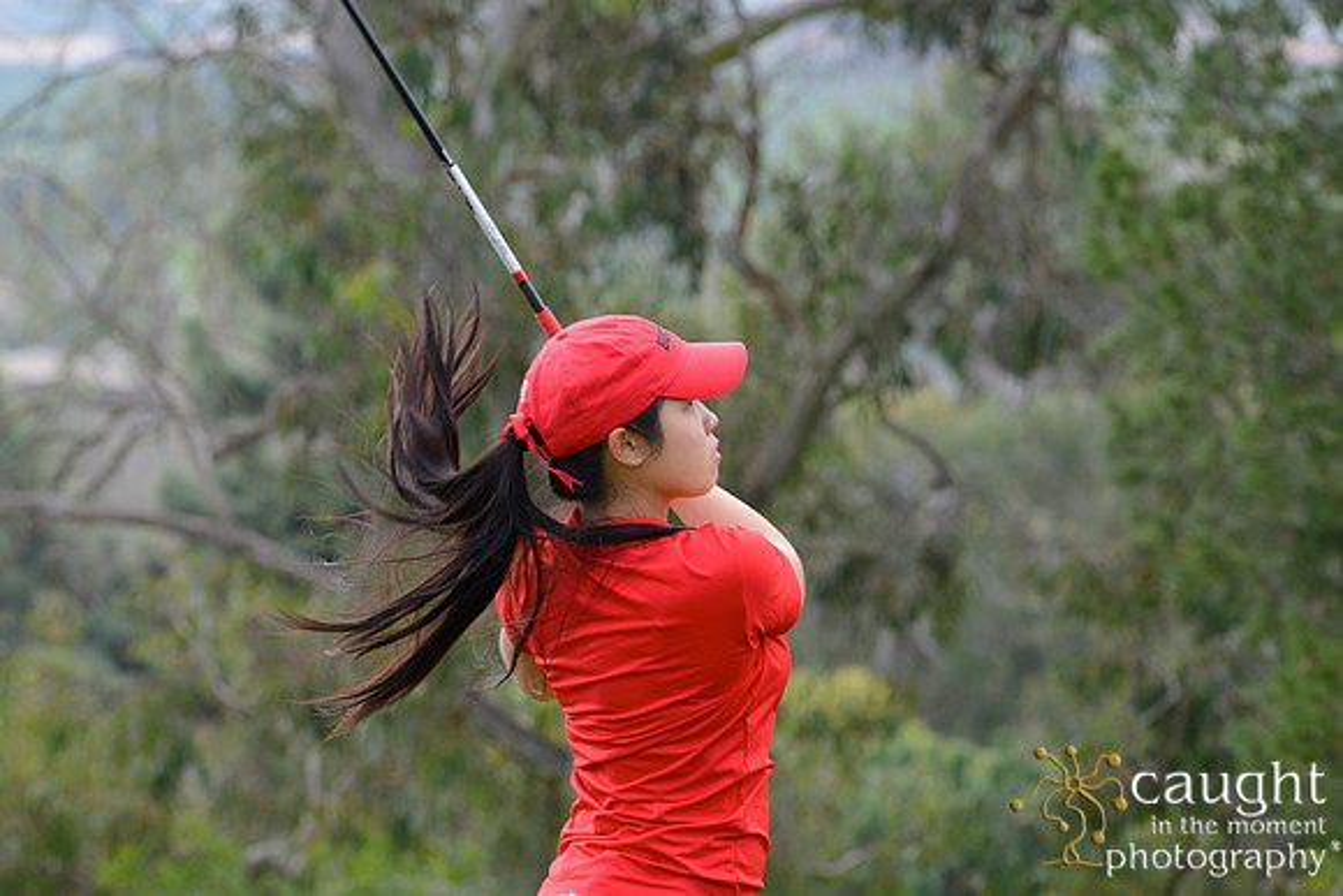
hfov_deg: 14.2
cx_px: 672
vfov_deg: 9.5
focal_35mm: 145
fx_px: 5410
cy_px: 448
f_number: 7.1
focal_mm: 145
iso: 250
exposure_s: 1/250
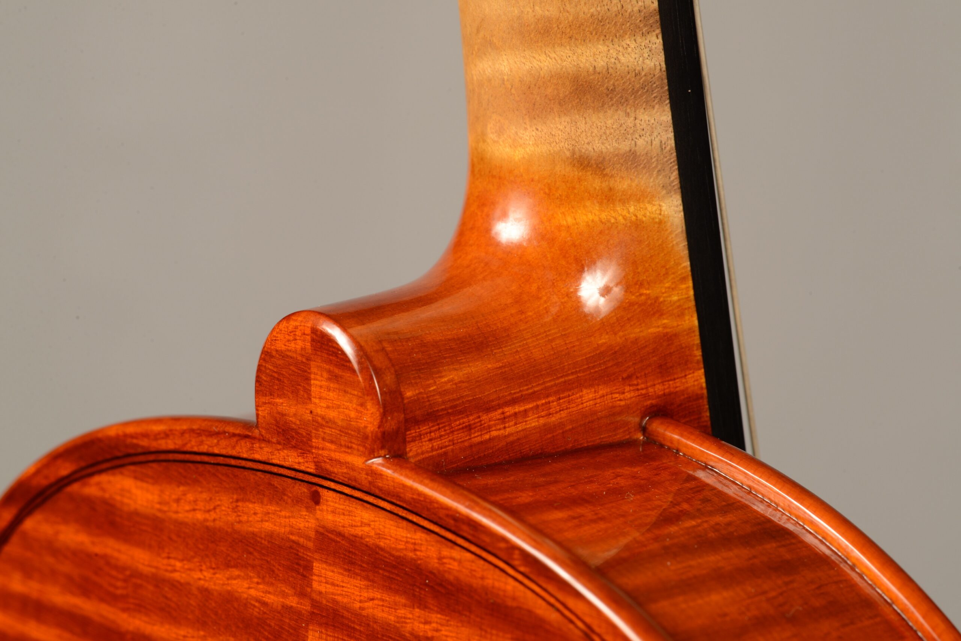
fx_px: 2804
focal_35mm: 105
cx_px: 480
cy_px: 320
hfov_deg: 19.4
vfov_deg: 13.1
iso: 100
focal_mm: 105
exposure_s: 1
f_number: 22
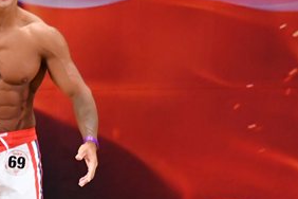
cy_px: 156
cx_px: -29
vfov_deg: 2.1
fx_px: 5455
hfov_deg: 3.1
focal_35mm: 659
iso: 3200
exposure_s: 1/400
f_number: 5.6
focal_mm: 160
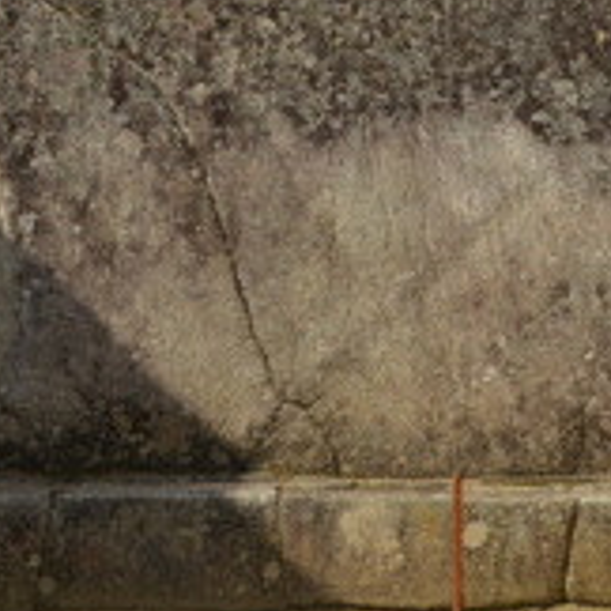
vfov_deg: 17.1
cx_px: 619
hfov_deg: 17.0
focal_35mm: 100
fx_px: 1997
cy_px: 26
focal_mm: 38
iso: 100
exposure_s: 1/250
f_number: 8
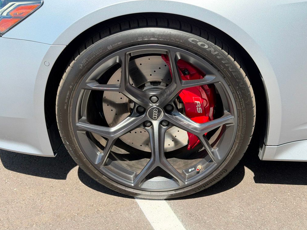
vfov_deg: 29.7
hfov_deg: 38.9
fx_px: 435
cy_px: 113
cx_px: 154
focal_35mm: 49
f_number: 1.78
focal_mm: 6.76
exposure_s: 1/802
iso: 80
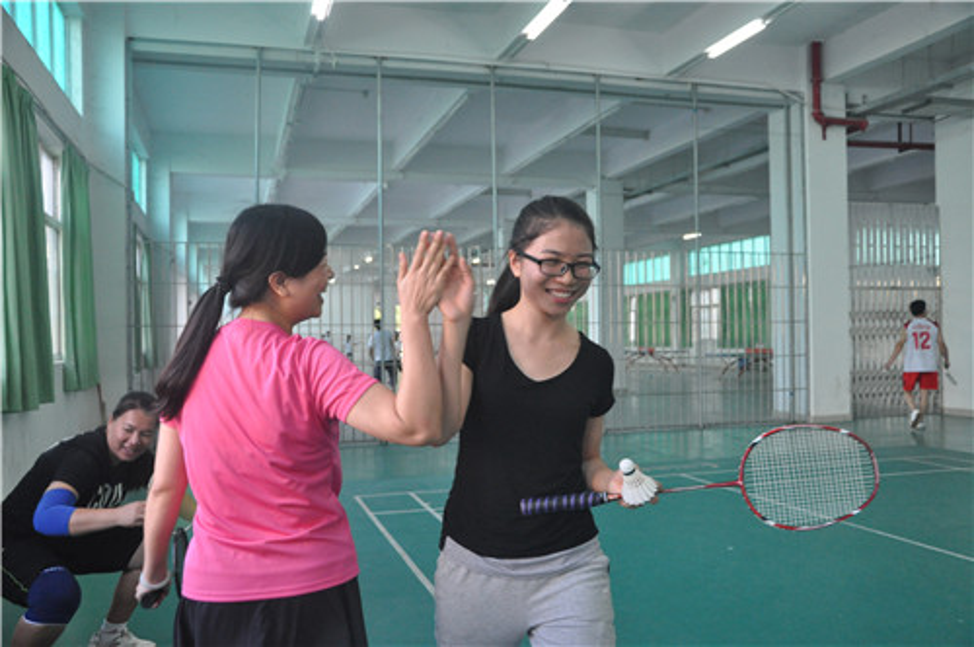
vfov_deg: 41.6
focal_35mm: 32
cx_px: 487
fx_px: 851
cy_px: 324
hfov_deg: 59.6
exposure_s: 1/160
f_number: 3.8
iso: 1600
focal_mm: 21
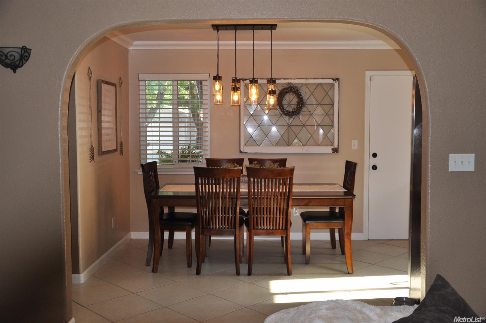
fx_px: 505
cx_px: 243
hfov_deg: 51.4
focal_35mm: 38
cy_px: 162
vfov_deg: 35.4
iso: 400
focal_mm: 25
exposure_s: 1/125
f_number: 4
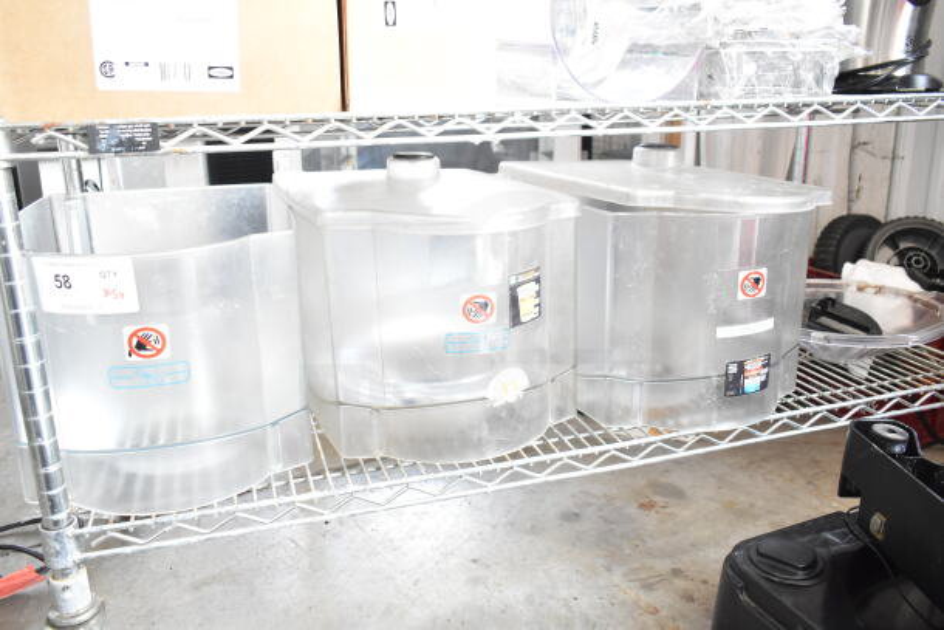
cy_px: 315
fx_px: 826
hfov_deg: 59.5
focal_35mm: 32
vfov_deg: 41.7
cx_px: 472
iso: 1600
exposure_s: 1/80
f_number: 4.5
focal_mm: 21
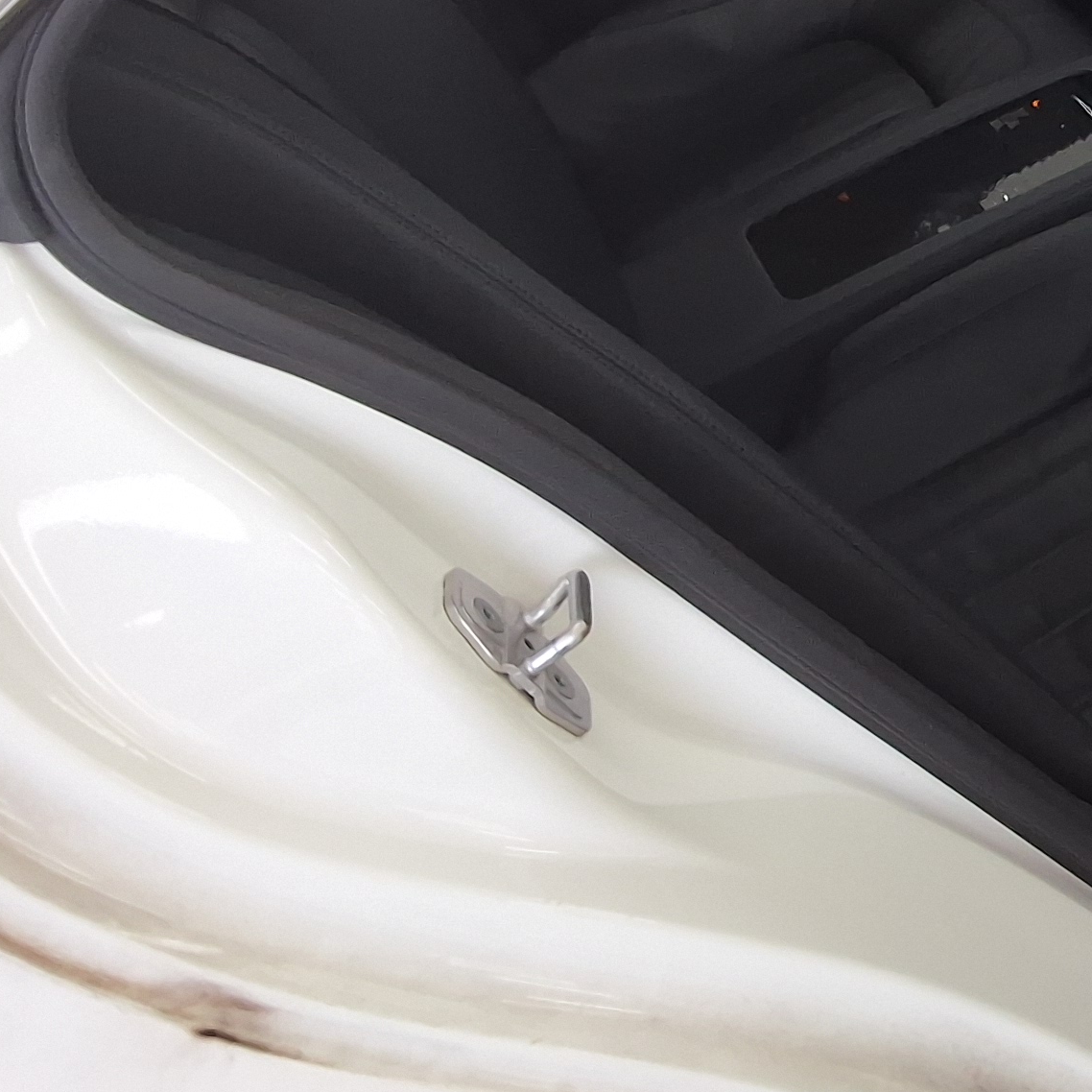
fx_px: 2534
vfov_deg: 23.5
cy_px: 45
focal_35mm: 71
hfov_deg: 21.6
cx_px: 1478
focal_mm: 2.91
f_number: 1.9
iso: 50
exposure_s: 1/120
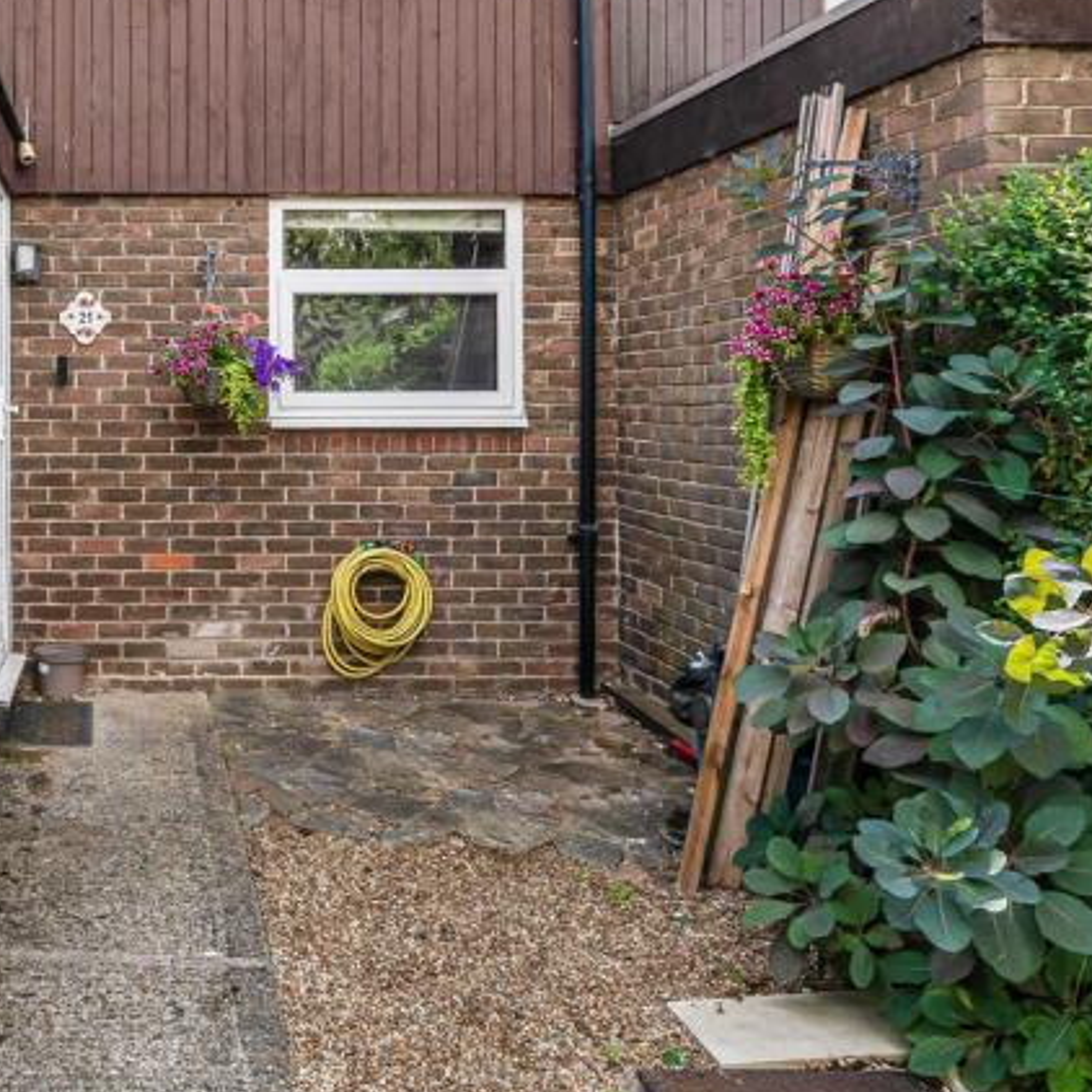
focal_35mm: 33
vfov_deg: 47.2
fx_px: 1178
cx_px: 124
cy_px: 224
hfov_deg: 45.4
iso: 100
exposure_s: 1/125
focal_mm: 16
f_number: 8
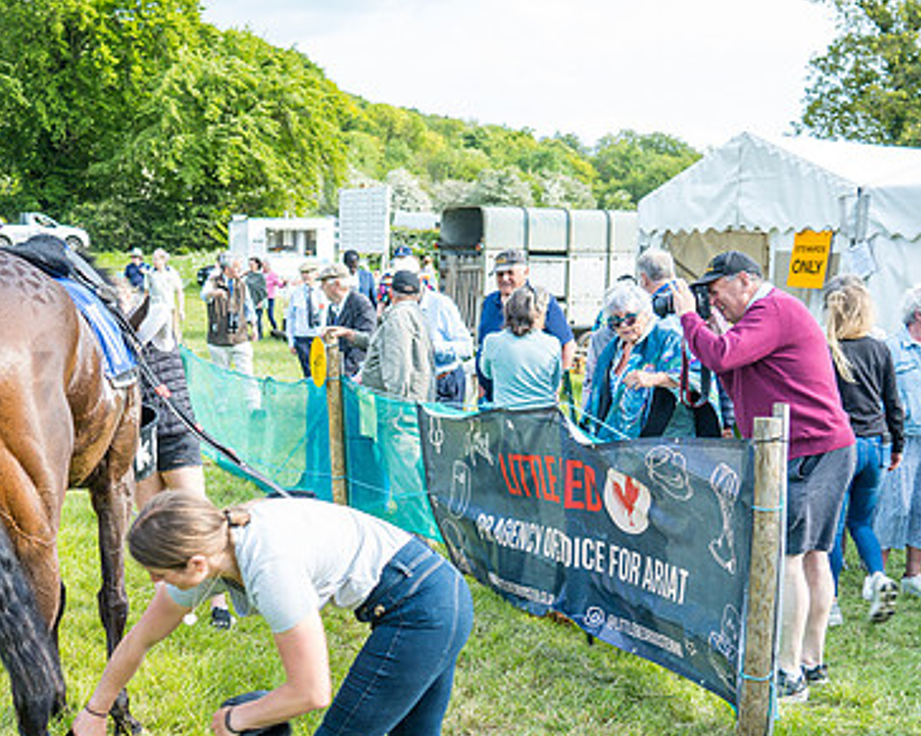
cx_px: 312
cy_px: 513
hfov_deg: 39.9
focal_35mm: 46
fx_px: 1254
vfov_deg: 32.4
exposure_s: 1/125
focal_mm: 24
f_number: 4
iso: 50
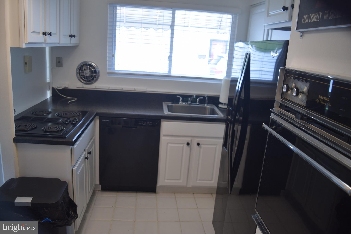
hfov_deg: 53.1
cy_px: 117
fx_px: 351
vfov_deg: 36.9
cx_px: 176
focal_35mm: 36
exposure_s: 1/80
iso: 400
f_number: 4.5
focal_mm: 24
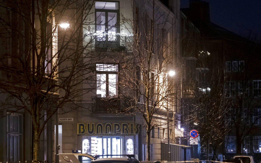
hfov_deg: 10.2
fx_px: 1465
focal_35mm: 206
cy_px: 112
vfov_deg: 6.4
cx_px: 138
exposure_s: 1/15
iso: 3200
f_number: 3.2
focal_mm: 98.2
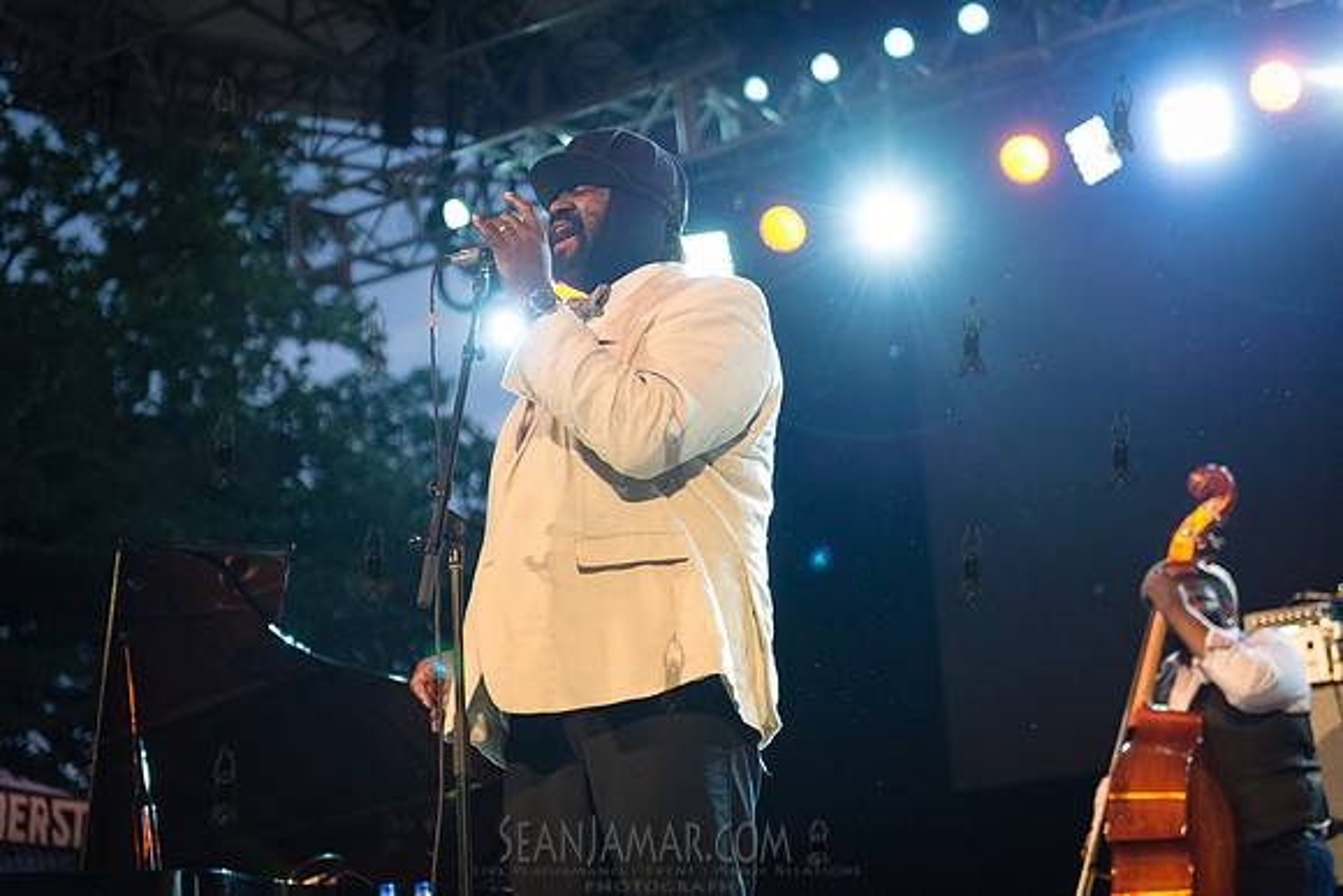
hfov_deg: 28.8
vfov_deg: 19.5
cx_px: 672
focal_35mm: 70
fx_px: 2612
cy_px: 448
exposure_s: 1/500
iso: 2000
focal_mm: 70
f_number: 3.2
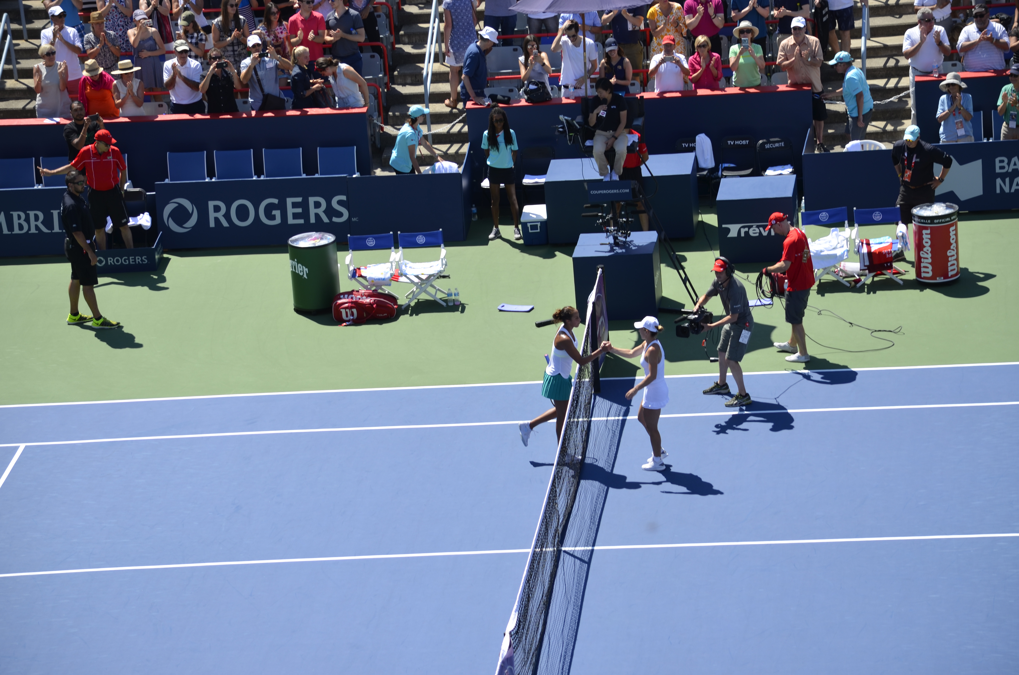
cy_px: 338
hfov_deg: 12.5
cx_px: 510
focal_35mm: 165
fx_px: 4661
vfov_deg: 8.3
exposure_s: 1/500
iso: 100
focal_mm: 110
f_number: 5.6
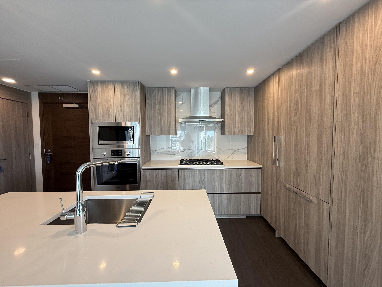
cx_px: 191
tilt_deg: -2.5
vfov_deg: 85.7
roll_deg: +1.0
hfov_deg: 102.1
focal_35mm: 14
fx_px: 154
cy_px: 144
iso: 125
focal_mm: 2.22
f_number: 2.2
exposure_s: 1/120
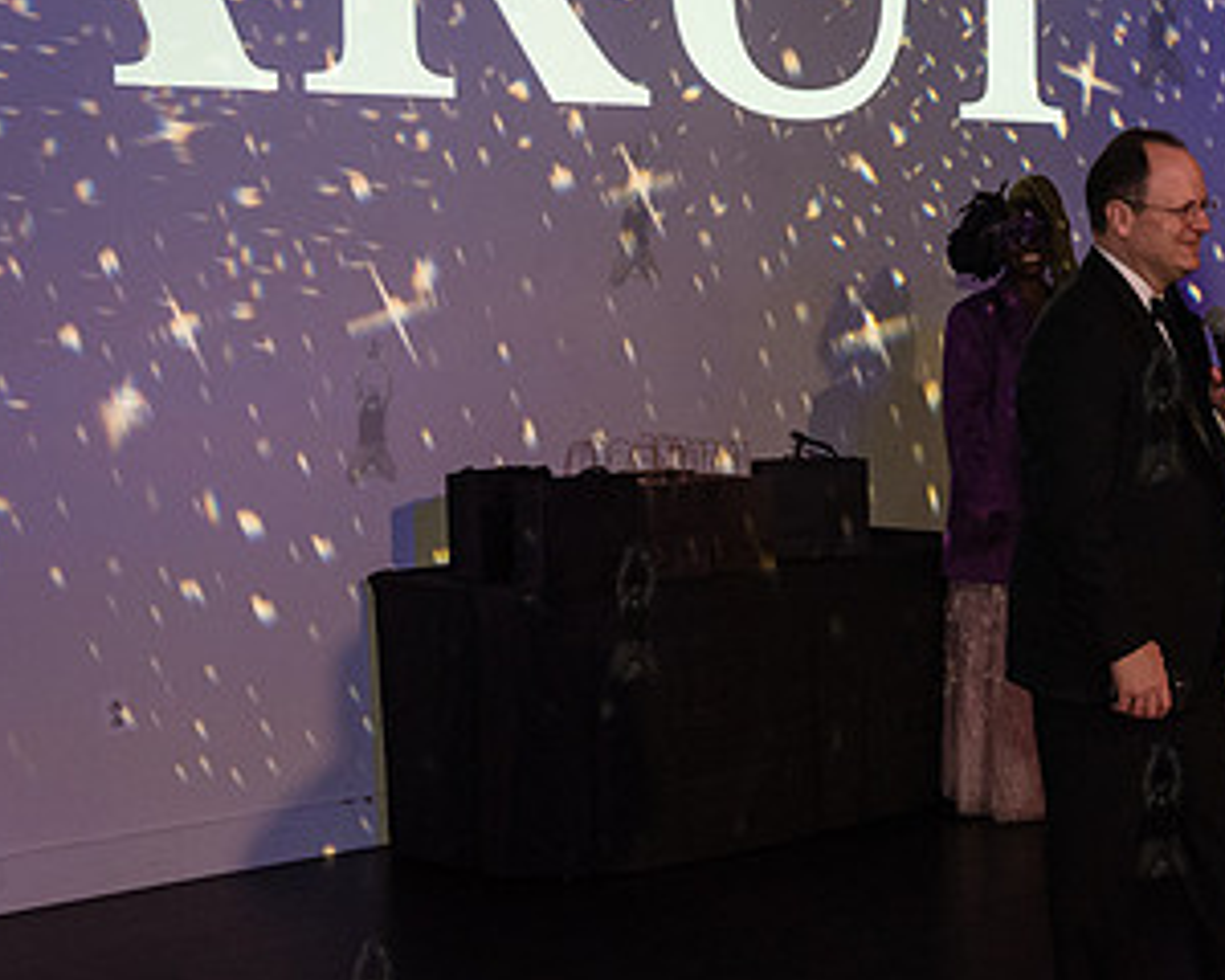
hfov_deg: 26.4
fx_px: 2502
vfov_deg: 22.1
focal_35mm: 69
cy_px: 410
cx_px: 1160
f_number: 4.5
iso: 5000
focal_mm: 38
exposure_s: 1/160
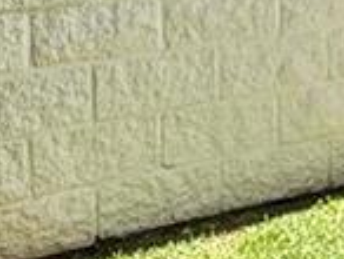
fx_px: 975
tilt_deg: +0.2
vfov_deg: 13.6
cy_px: -199
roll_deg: +1.6
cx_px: 554
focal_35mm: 98
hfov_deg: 17.4
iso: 50
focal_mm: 2.22
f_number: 2.2
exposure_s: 1/1033
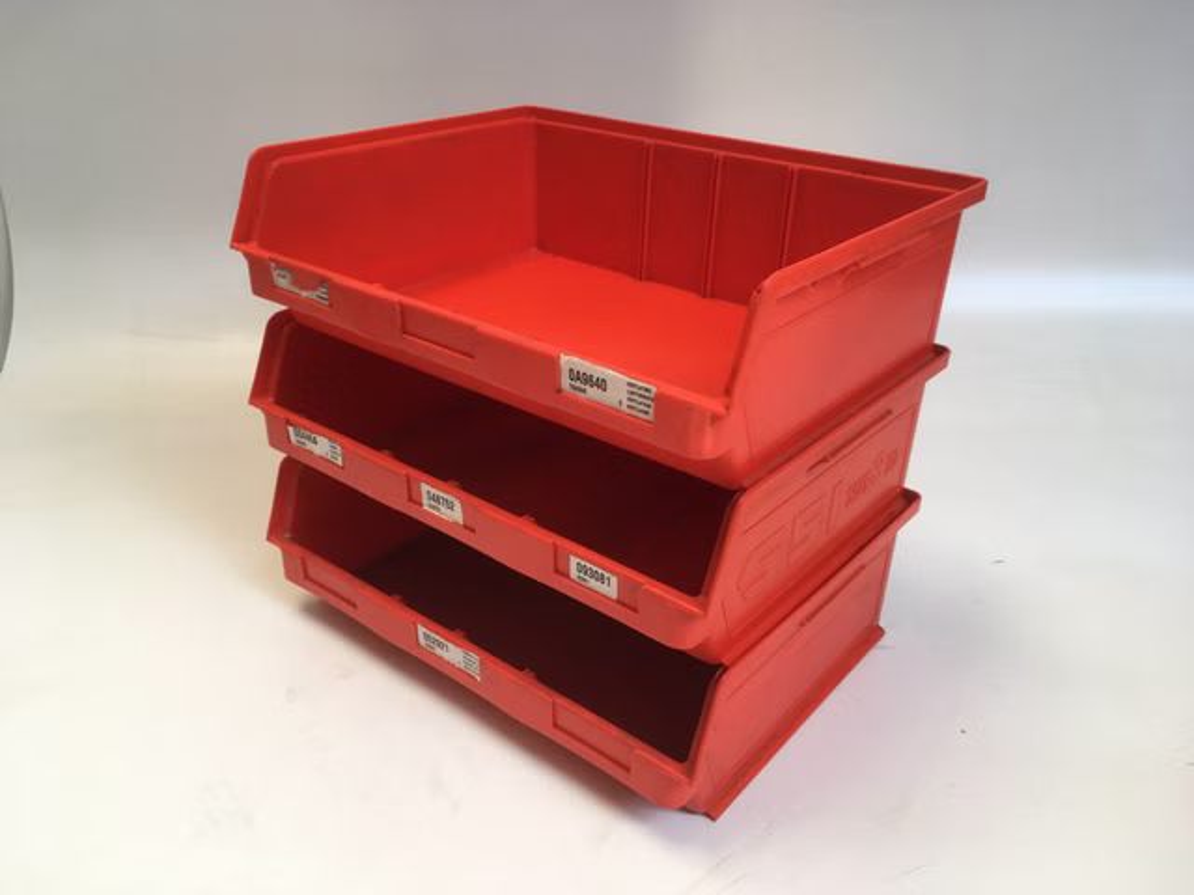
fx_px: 1000
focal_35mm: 29
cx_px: 597
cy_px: 448
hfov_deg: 61.7
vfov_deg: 48.2
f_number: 2.2
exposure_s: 1/50
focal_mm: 4.15
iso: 25
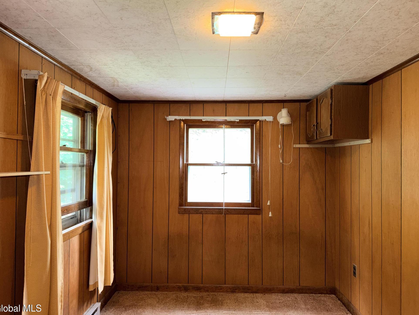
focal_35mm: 25
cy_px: 159
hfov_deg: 69.4
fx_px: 303
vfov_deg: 54.9
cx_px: 211
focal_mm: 6.76
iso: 125
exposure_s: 1/17
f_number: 1.78
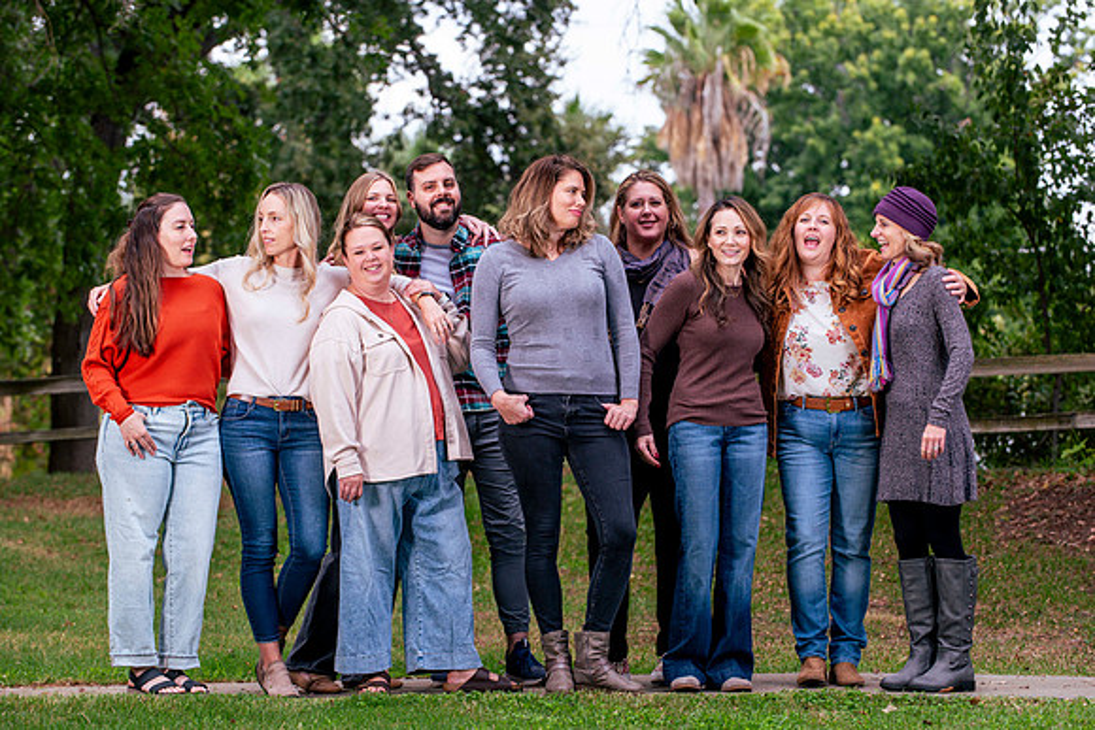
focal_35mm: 125
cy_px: 365
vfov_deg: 10.9
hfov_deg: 16.3
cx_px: 548
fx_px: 3814
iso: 200
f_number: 5.6
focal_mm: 120
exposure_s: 1/250
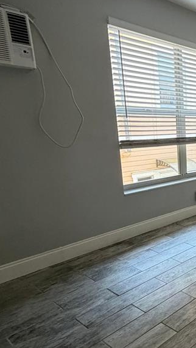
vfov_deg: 60.7
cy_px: 202
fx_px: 295
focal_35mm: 32
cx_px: 259
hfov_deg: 29.2
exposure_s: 1/121
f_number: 2.2
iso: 250
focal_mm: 2.22
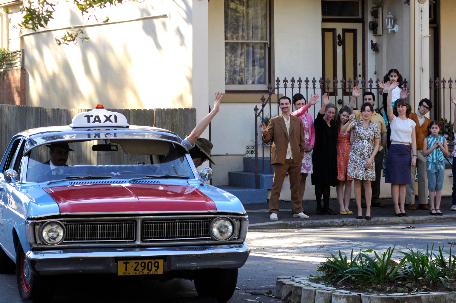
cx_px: 240
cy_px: 122
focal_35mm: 147
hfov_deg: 14.0
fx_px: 1860
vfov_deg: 9.3
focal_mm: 80
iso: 400
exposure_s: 1/320
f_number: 5.6
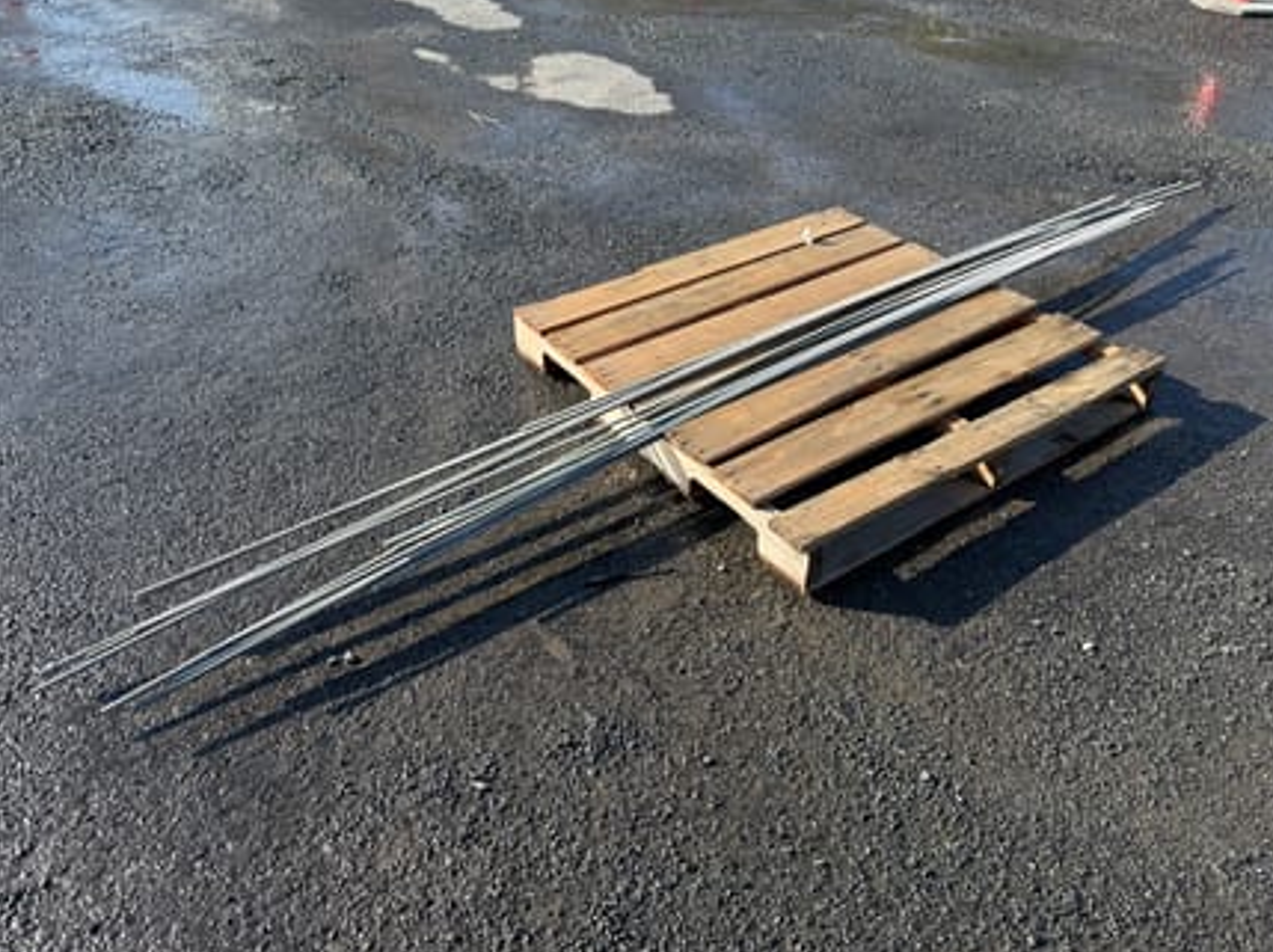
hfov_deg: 63.4
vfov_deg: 49.7
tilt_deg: -34.2
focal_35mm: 28
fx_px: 1029
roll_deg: +1.5
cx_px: 685
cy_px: 452
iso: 100
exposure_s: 1/1770
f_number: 1.78
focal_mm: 6.76
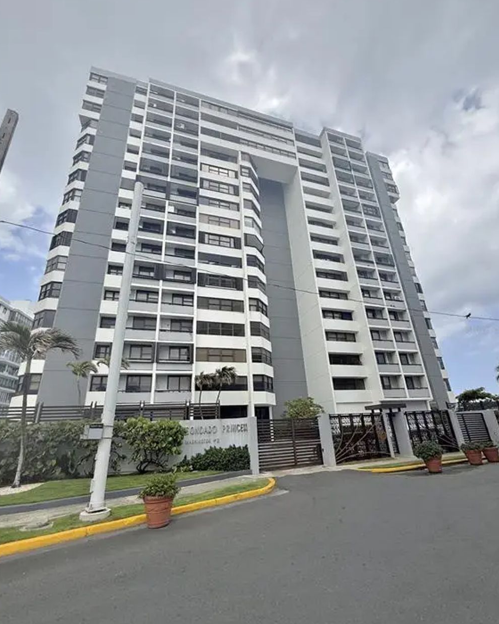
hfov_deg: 84.0
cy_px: 329
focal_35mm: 15
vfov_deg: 96.7
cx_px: 250
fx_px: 277
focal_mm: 2.22
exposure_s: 1/1105
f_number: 2.2
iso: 50
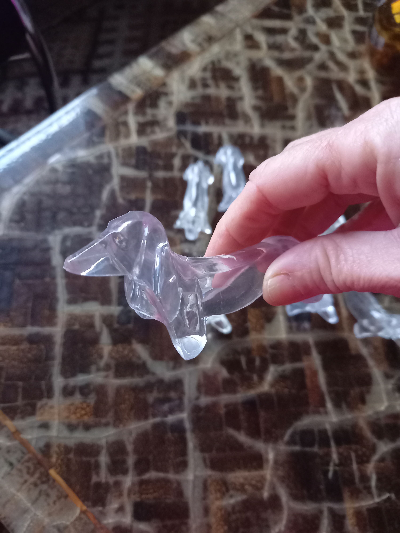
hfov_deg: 54.9
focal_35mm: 25
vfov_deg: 69.4
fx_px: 385
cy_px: 266
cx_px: 200
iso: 1000
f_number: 1.8
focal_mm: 4.65
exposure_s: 1/20
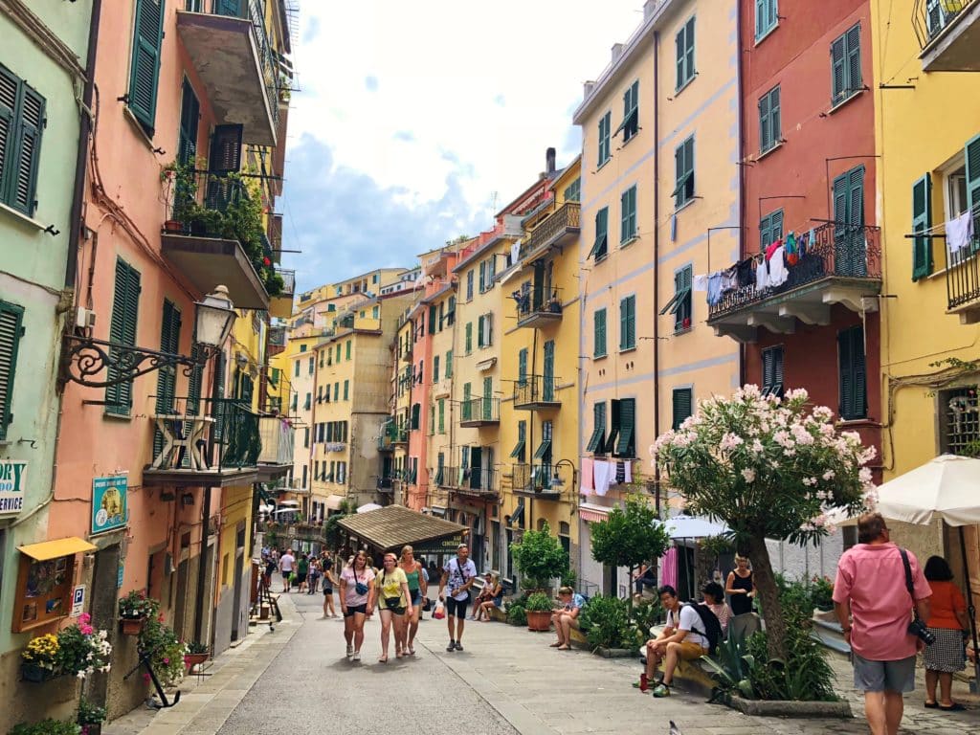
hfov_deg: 63.4
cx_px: 490
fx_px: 793
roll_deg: -1.4
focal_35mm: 28
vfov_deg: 49.7
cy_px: 368
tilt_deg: +8.3
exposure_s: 1/348
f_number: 1.8
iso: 20
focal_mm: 3.99
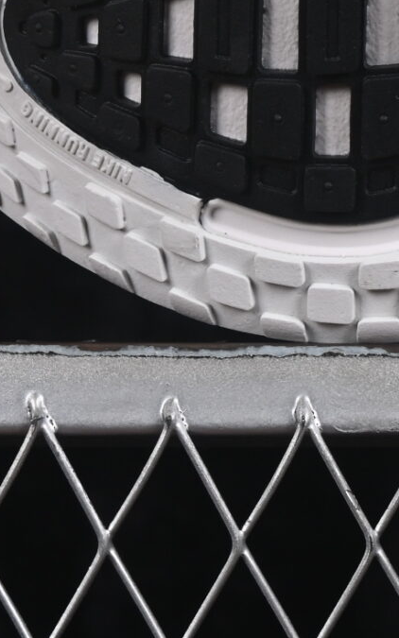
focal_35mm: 290
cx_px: 747
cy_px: -156
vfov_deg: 7.2
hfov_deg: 4.5
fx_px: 5044
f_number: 8
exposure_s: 1/80
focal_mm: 50
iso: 160
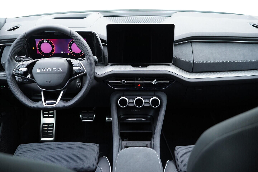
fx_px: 258
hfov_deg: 53.1
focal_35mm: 36
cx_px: 129
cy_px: 86
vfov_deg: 36.9
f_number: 2.8
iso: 500
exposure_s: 1/40
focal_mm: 24
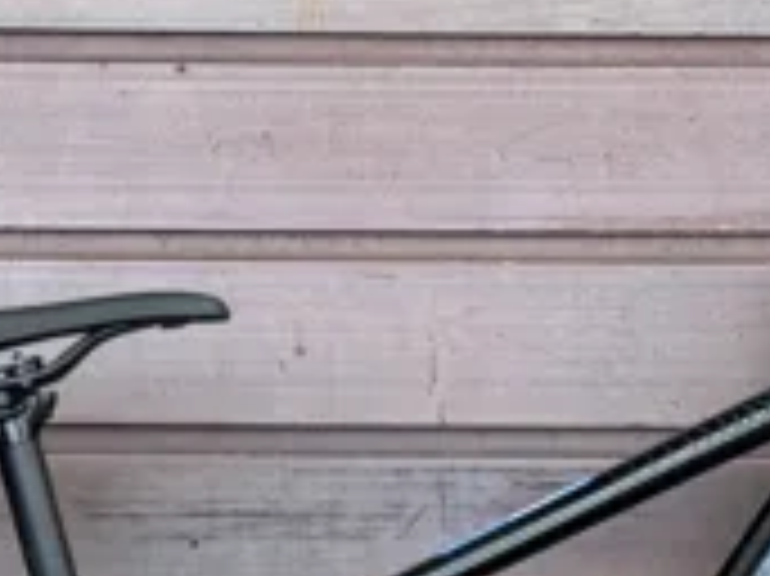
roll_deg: -0.4
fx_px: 5001
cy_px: 1062
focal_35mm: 225
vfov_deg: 6.4
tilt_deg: -5.8
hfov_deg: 8.8
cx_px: 455
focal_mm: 6.76
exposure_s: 1/162
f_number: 1.78
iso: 80
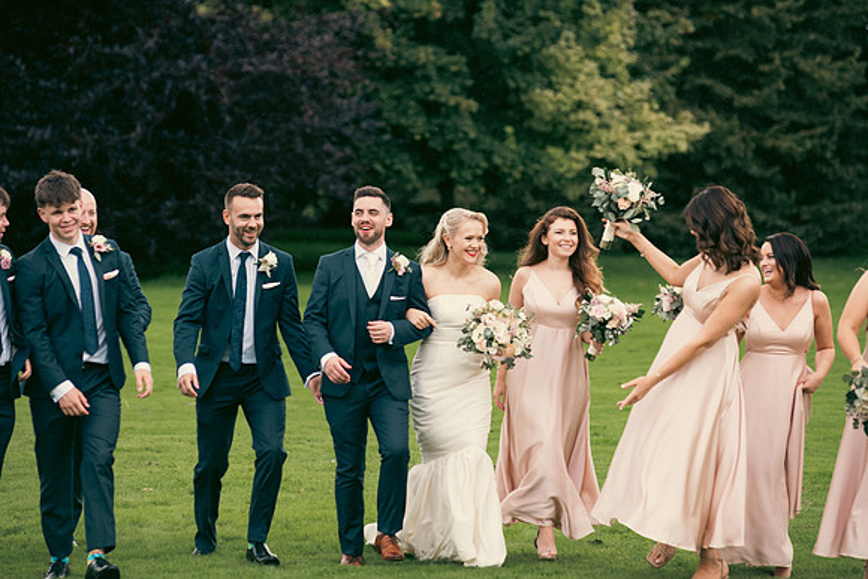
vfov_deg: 8.9
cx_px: 434
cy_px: 290
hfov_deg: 13.2
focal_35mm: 155
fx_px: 3738
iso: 250
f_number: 3.5
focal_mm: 155
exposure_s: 1/320
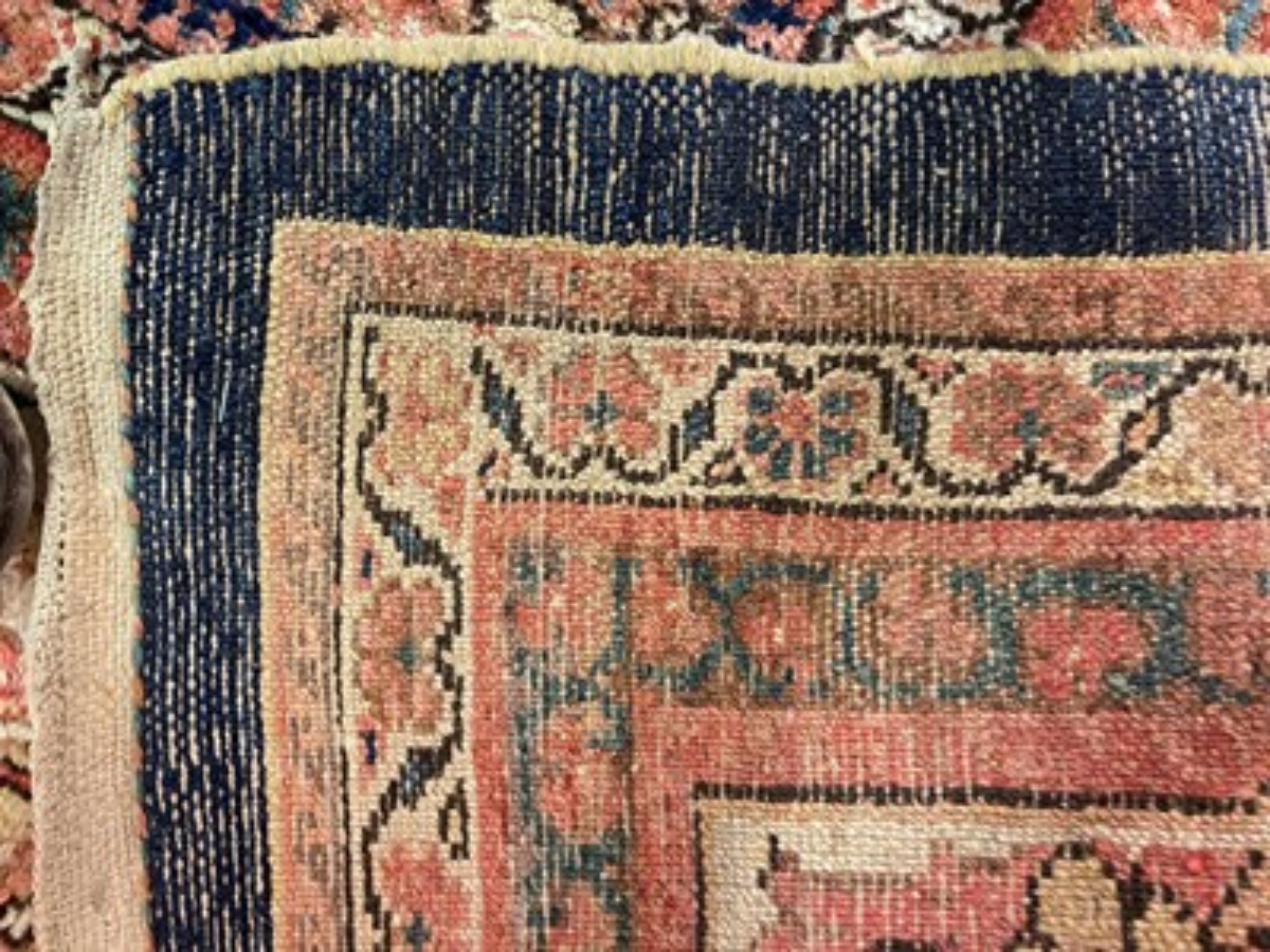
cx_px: 635
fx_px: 917
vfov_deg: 54.9
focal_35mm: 25
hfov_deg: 69.4
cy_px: 476
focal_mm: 5.1
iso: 400
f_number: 1.6
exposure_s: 1/33
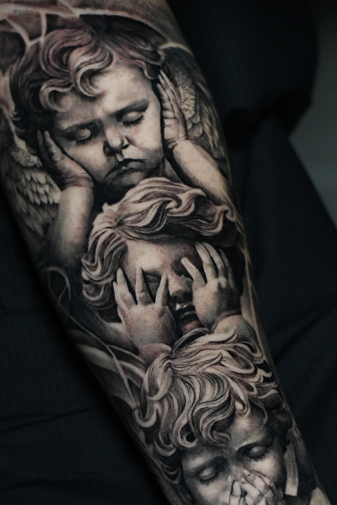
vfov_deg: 18.9
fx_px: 1516
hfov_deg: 12.7
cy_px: 308
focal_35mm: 108
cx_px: 162
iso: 5000
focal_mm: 50
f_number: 2.5
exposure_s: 1/500
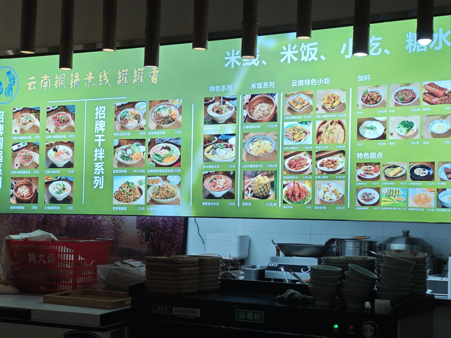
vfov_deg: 21.9
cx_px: 226
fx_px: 873
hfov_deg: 29.0
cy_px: 169
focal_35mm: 67
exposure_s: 1/100
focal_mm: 9
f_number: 2
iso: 160
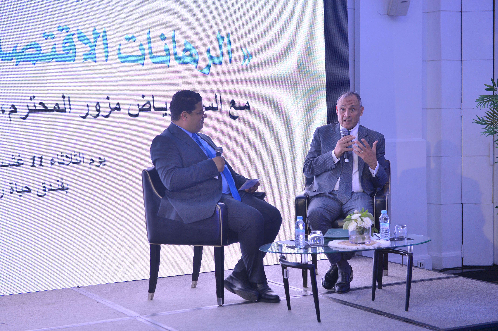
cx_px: 249
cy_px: 166
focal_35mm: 70
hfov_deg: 28.9
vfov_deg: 19.4
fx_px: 967
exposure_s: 1/200
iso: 500
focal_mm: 70
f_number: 4.5
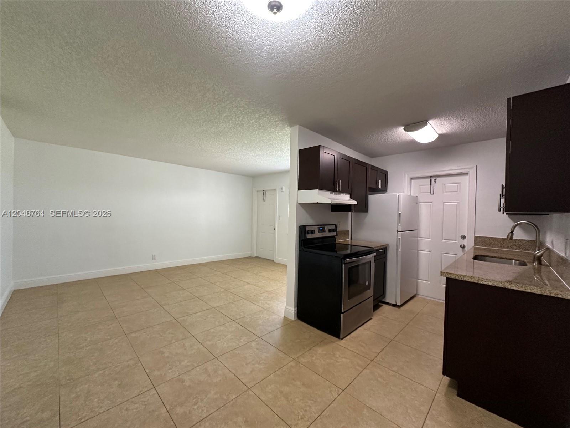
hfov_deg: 102.1
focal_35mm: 14
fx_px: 231
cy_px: 214
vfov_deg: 85.7
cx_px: 285
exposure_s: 1/120
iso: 250
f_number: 2.2
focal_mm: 2.22
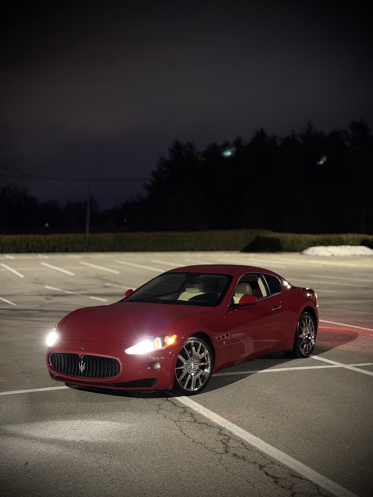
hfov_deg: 30.3
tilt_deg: -1.7
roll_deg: +1.0
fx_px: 690
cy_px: 248
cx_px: 186
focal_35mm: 48
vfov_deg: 39.7
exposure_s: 1/15
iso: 1000
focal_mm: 6.76
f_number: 1.78
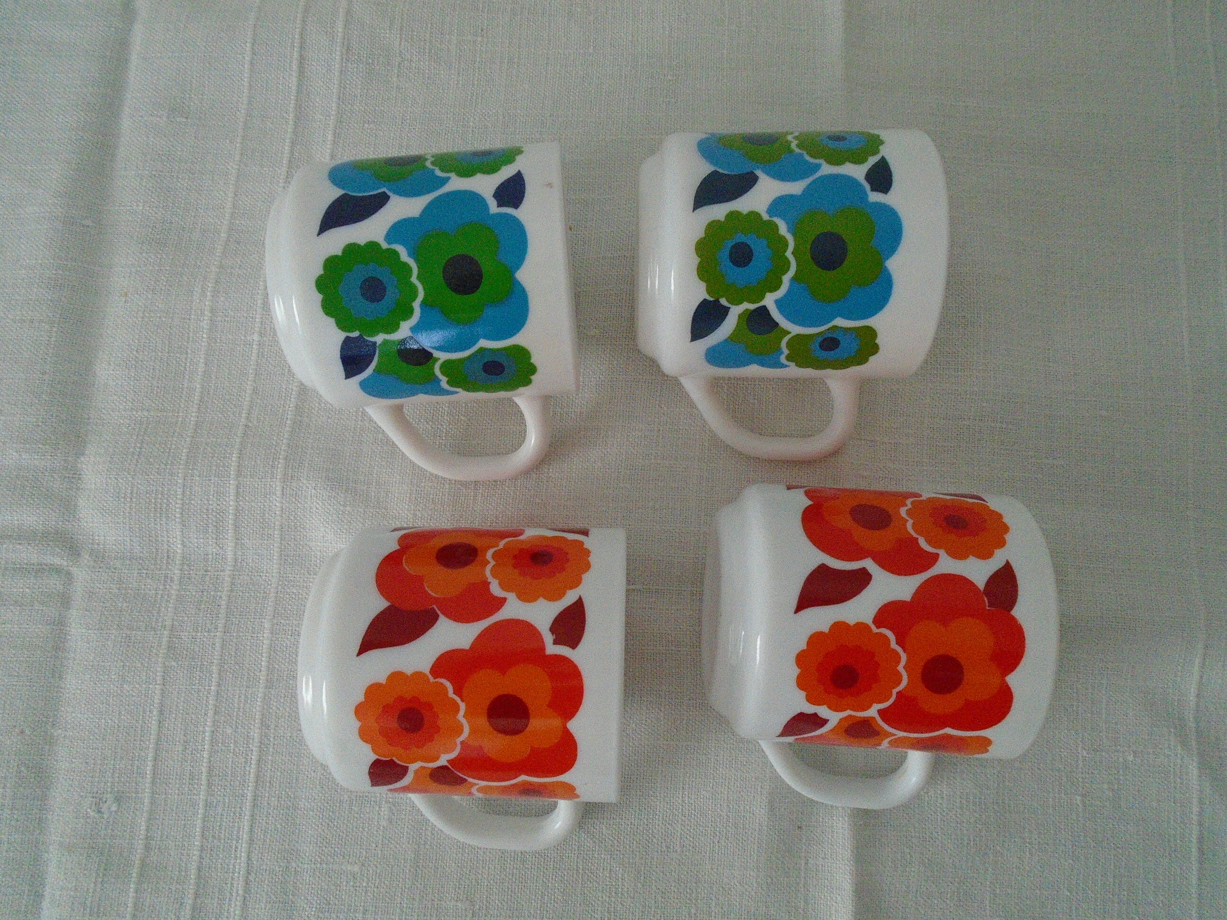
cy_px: 460
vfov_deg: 53.1
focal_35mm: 26
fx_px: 922
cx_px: 614
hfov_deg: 67.3
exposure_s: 1/160
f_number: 3.2
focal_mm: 4.6
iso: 640
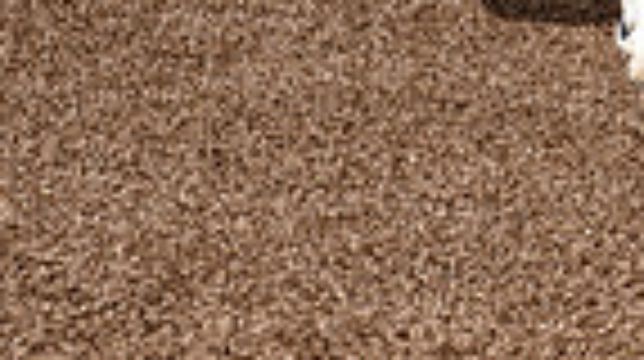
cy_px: -648
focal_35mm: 231
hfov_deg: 9.3
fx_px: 3939
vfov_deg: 5.0
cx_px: 554
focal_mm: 70
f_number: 4.5
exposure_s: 1/1250
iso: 250
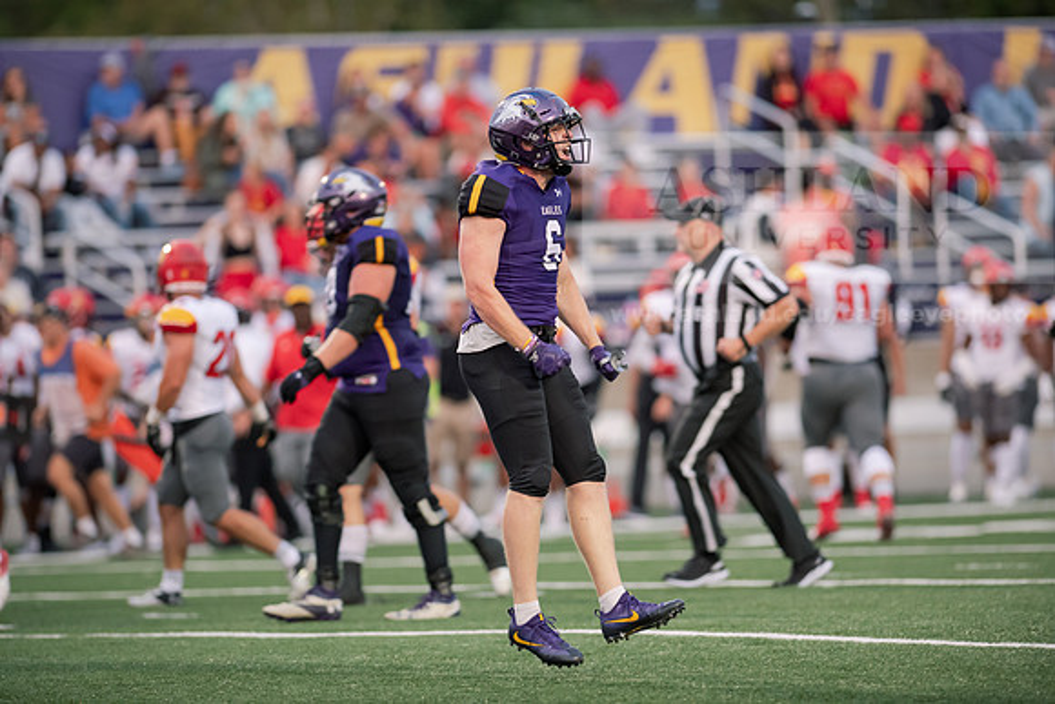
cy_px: 352
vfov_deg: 4.6
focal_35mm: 300
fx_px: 8793
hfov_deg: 6.9
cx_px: 528
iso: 2500
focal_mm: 300
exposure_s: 1/800
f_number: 2.8
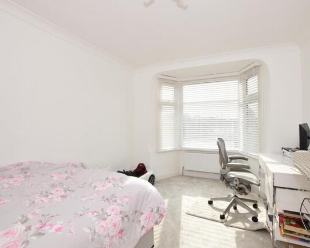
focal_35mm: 17
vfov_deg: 76.9
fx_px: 156
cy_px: 124
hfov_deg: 89.5
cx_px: 166
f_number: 13
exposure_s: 1/200
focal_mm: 10
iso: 500
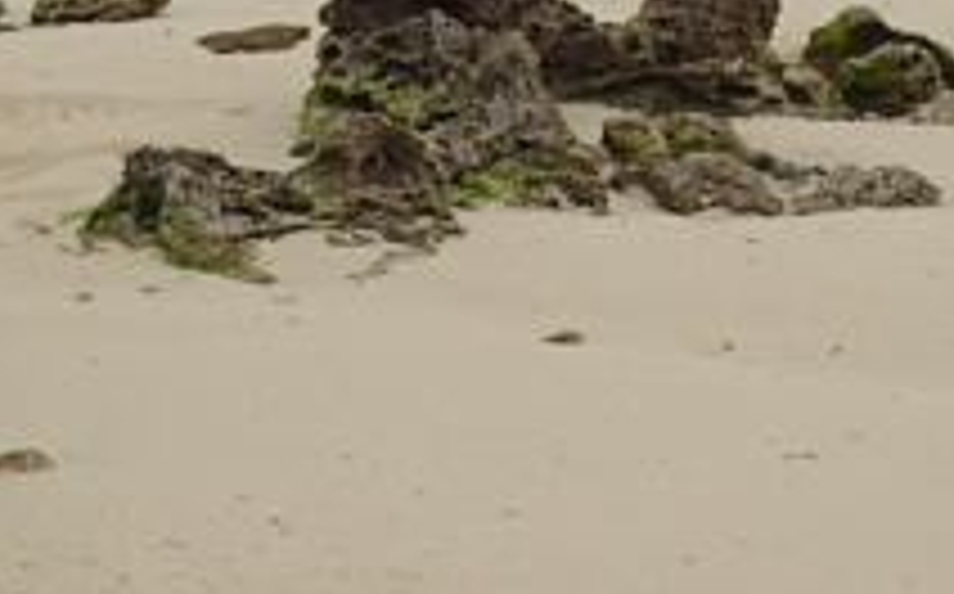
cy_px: 261
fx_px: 2597
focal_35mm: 100
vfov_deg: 13.0
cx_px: 387
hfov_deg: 20.8
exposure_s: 1/200
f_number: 8
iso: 100
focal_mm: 4.5
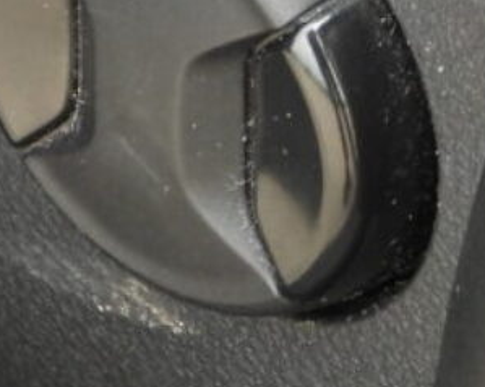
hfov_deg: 2.0
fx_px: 13876
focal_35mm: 967
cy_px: -144
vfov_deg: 1.6
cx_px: 381
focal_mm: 33.2
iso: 125
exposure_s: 1/60
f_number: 4.5
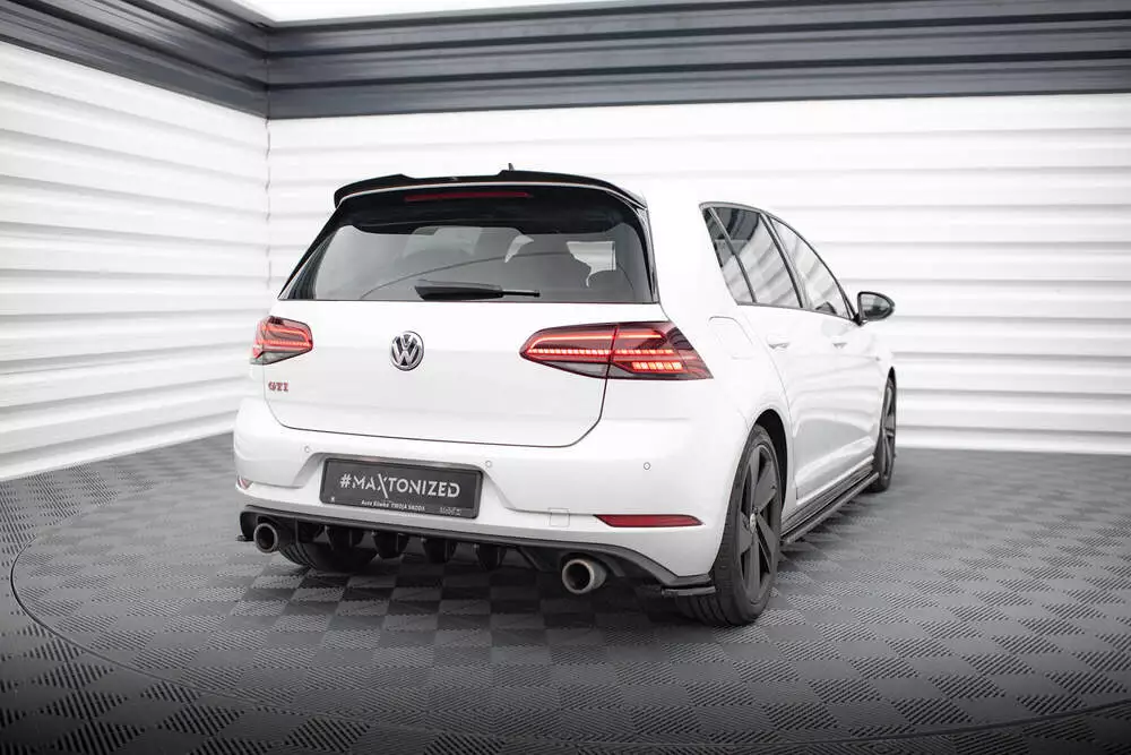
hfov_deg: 53.4
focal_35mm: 36
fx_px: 1125
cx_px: 566
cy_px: 378
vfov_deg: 37.1
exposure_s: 1/125
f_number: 2.5
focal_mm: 35
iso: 500
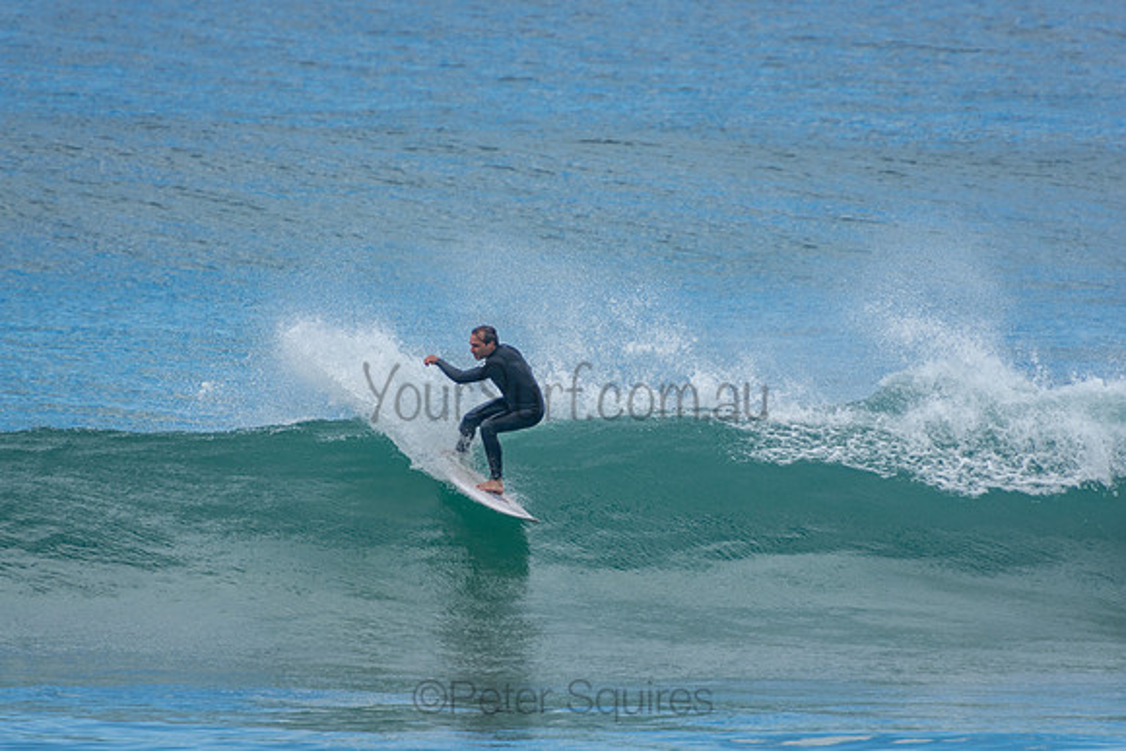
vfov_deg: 2.3
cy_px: 376
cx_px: 563
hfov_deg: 3.4
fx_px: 18770
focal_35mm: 600
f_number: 5.6
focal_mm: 400
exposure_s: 1/1250
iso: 250
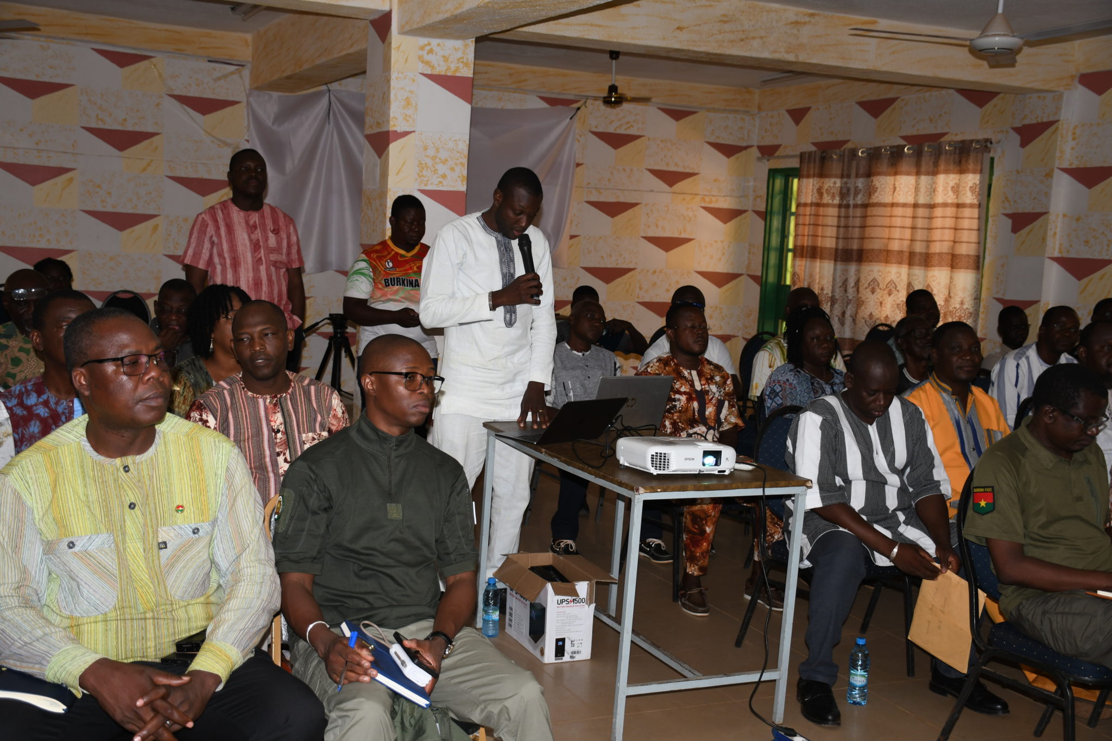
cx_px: 556
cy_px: 370
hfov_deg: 48.5
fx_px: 1235
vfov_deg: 33.4
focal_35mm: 40
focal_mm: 27
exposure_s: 1/60
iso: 200
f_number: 4
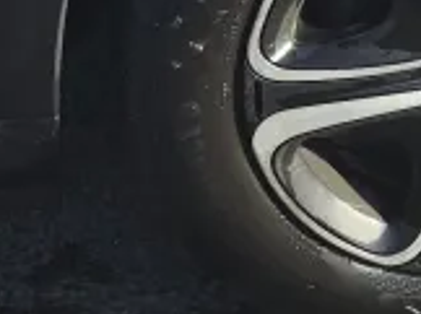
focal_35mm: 182
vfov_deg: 7.9
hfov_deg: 9.3
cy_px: -252
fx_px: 2210
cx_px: 1128
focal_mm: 6.3
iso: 12
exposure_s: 1/267
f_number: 1.7
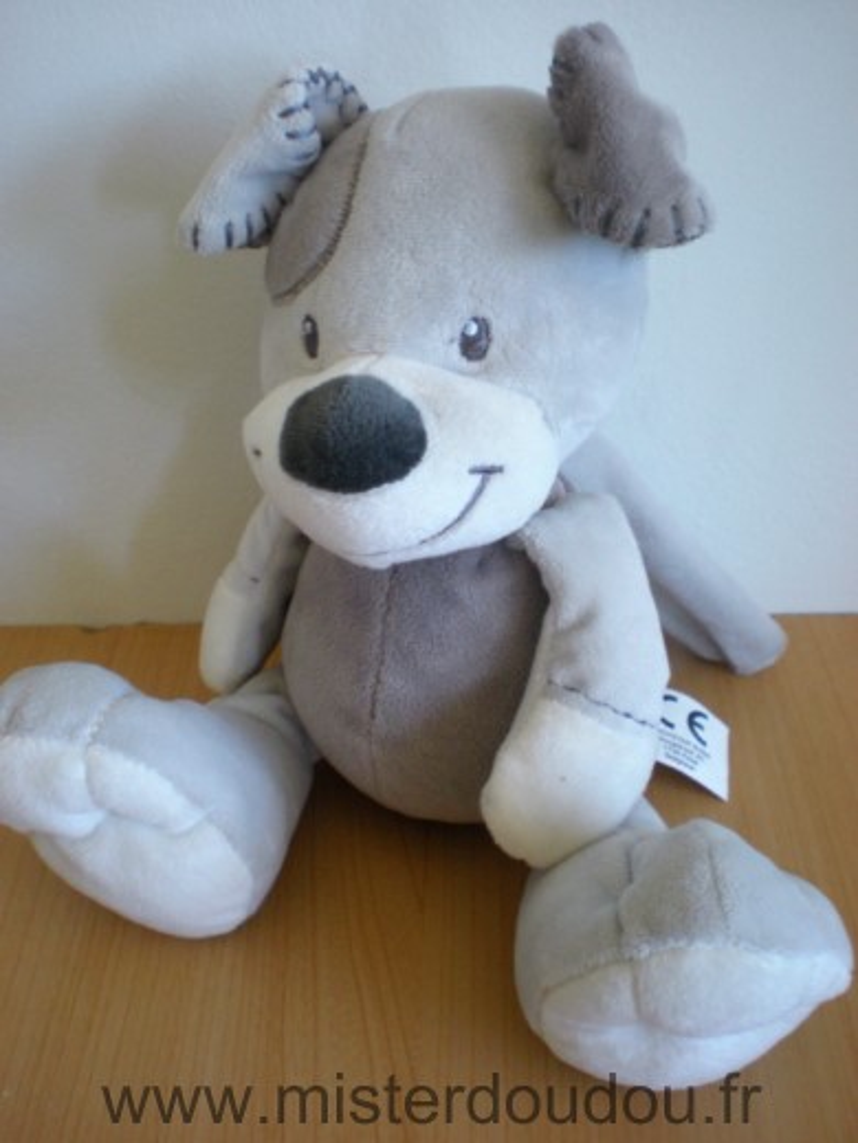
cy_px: 572
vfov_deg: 49.0
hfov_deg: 37.7
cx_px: 429
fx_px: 1256
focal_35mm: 38
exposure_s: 1/51.5
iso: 200
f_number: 3.1
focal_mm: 6.3
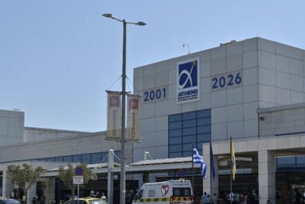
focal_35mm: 71
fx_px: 602
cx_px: 204
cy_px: 131
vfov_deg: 19.2
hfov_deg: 28.3
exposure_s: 1/800
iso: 320
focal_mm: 41
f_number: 11
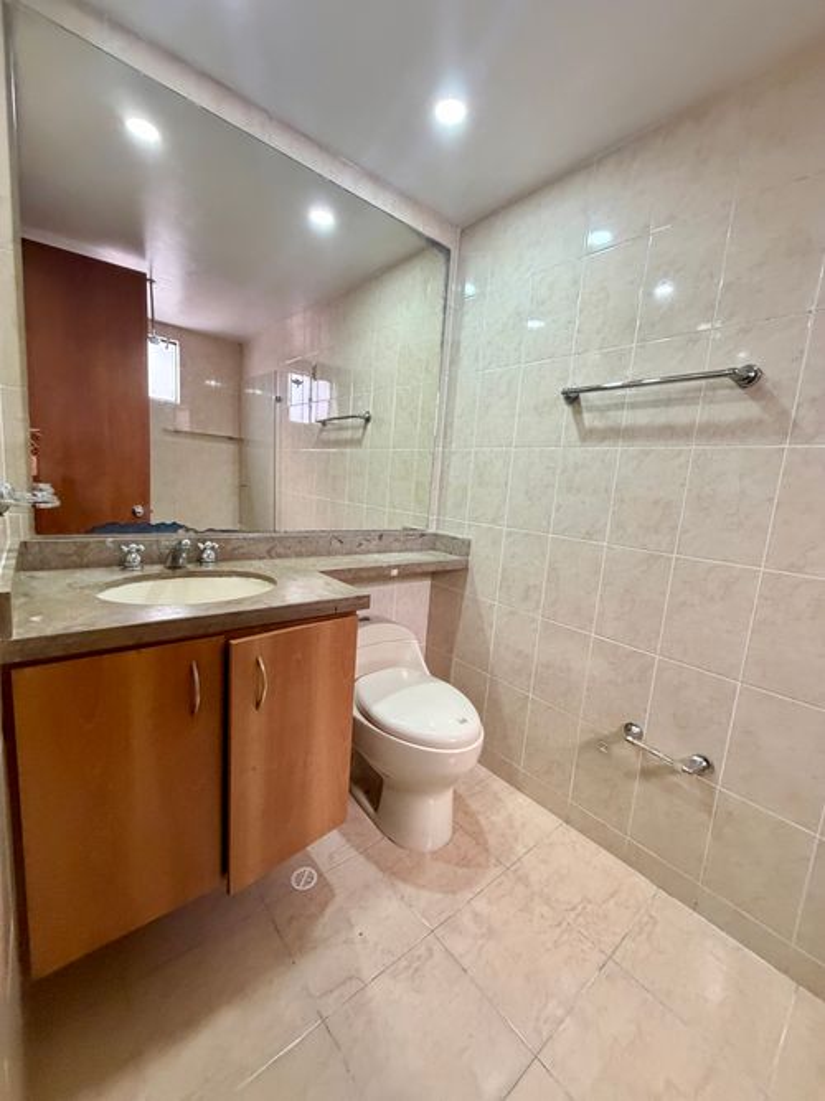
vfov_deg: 102.1
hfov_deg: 85.7
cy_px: 550
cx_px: 412
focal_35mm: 14
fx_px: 445
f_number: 2.2
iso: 500
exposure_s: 1/60
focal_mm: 2.22
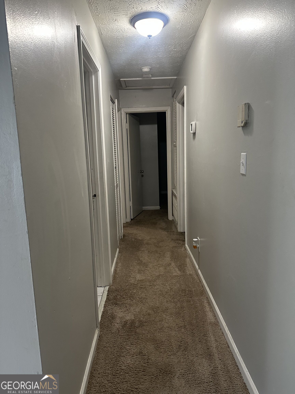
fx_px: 273
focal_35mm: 24
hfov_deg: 56.8
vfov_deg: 71.6
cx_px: 148
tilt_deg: -6.3
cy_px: 197
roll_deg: +2.0
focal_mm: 6.86
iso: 400
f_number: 1.78
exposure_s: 1/60
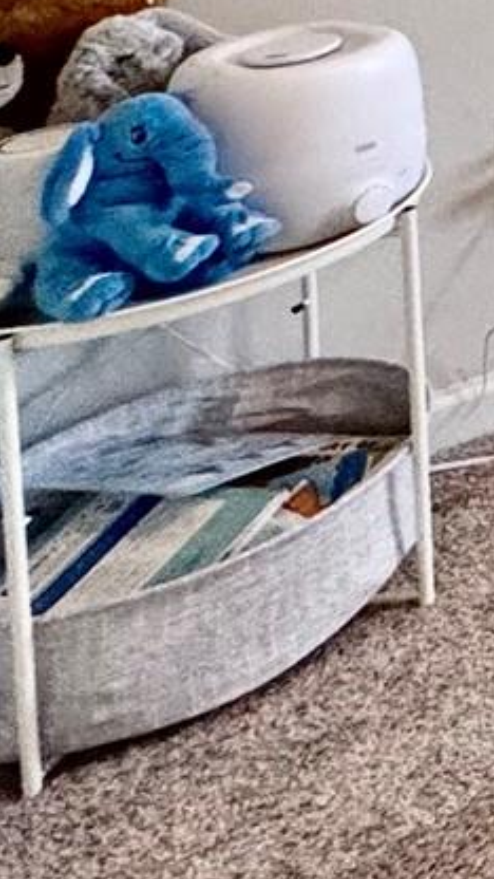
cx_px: 1921
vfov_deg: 22.2
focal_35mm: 75
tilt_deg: -5.9
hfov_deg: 8.5
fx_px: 1747
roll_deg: -1.2
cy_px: -507
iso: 250
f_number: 2.2
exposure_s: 1/120
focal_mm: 2.22
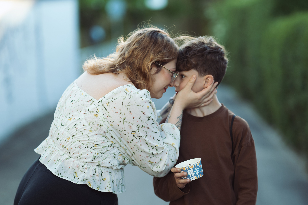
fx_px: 727
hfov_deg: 23.9
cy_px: 102
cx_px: 154
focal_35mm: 85
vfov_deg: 16.1
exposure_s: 1/320
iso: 80
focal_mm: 85
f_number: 1.6
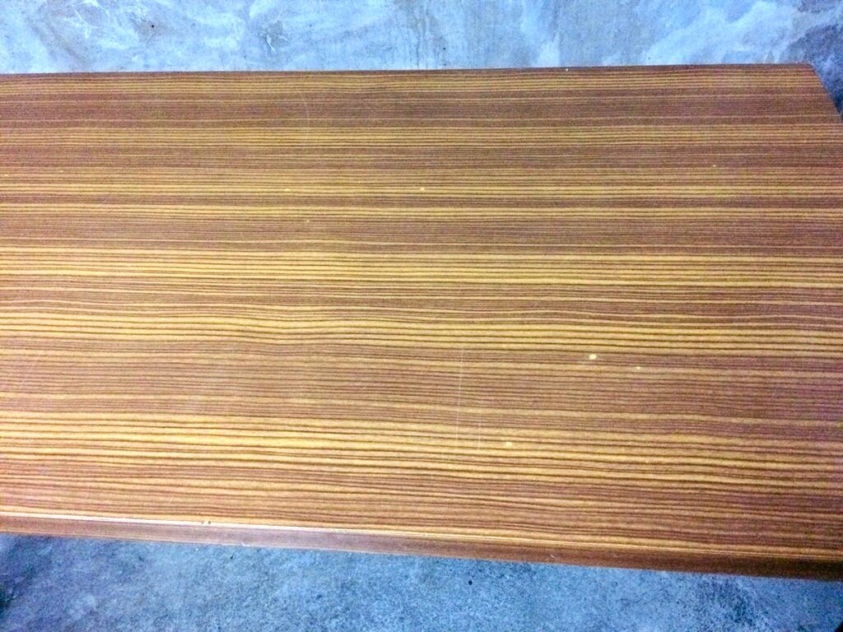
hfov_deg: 61.7
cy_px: 316
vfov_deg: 48.2
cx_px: 422
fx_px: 706
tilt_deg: -46.4
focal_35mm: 29
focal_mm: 4.15
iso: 640
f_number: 2.2
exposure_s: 1/17
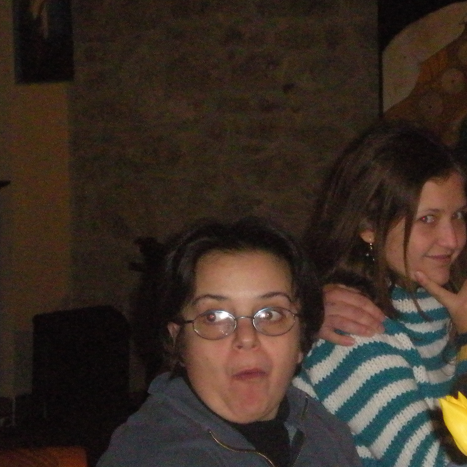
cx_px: 439
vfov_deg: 10.5
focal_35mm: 166
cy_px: 229
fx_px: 2534
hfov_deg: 10.5
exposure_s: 1/125
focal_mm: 14.3
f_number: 5.1
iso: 800
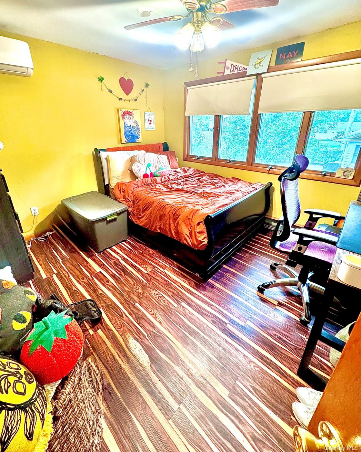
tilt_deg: -22.1
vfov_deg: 96.5
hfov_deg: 84.0
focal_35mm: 15
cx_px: 175
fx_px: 200
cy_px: 204
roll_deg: +0.6
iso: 400
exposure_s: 1/60
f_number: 2.2
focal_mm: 2.22
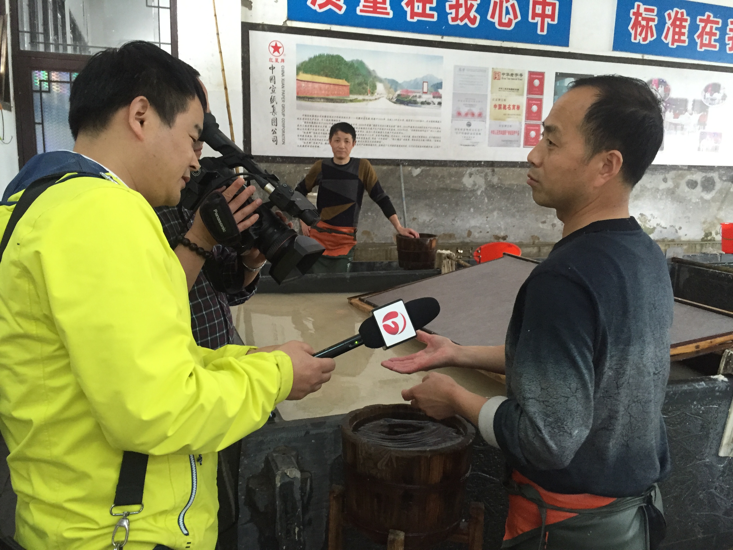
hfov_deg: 61.7
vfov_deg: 48.2
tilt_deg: -8.9
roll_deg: -4.0
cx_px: 366
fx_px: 614
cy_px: 275
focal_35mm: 29
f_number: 2.2
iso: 250
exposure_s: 1/33
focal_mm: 4.15
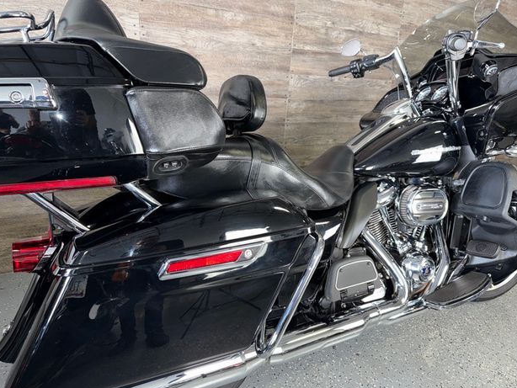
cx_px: 264
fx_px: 374
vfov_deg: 54.9
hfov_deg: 69.4
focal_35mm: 25
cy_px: 189
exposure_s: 1/19
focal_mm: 6.76
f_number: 1.78
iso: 80
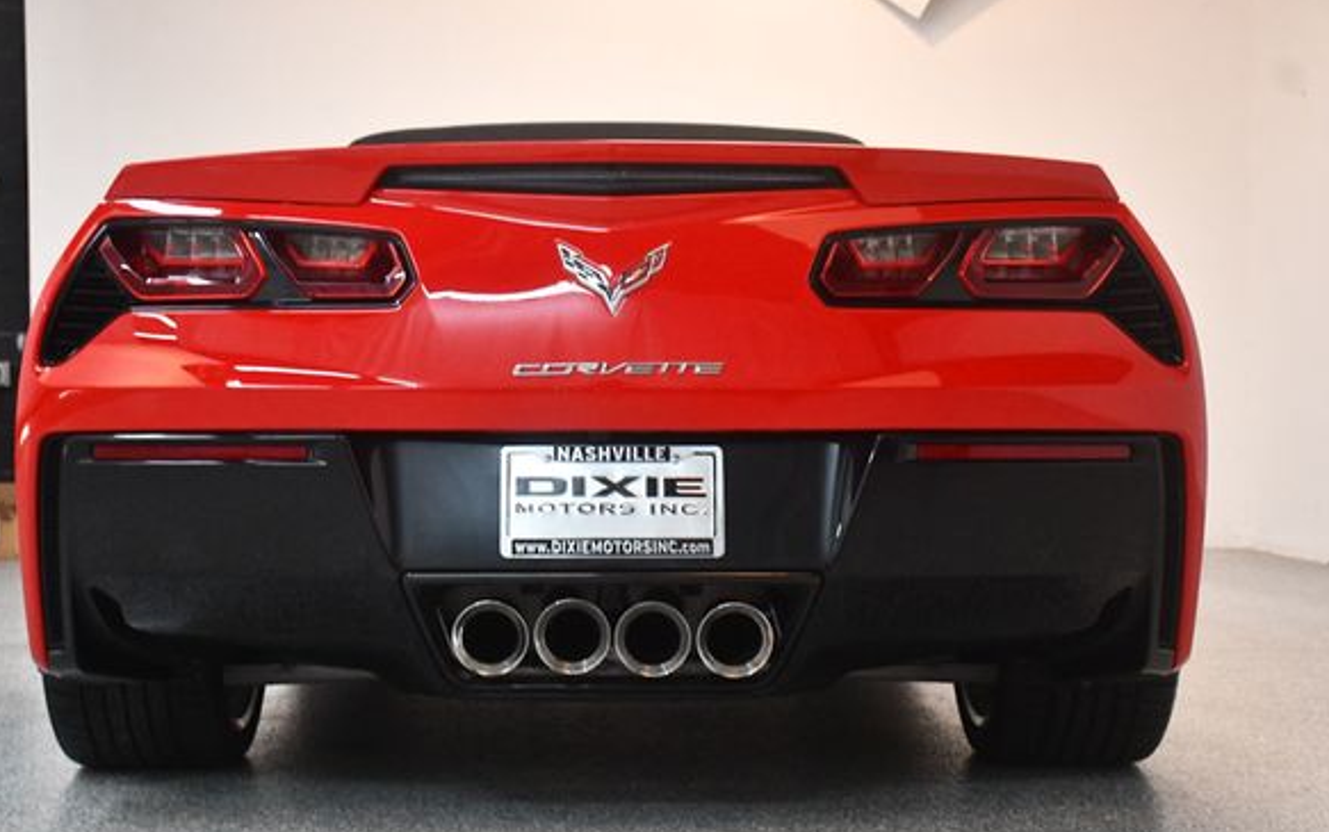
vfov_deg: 22.8
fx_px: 2066
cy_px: 438
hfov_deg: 35.6
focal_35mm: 57
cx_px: 606
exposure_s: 1/125
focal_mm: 34
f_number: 4.2
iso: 3200
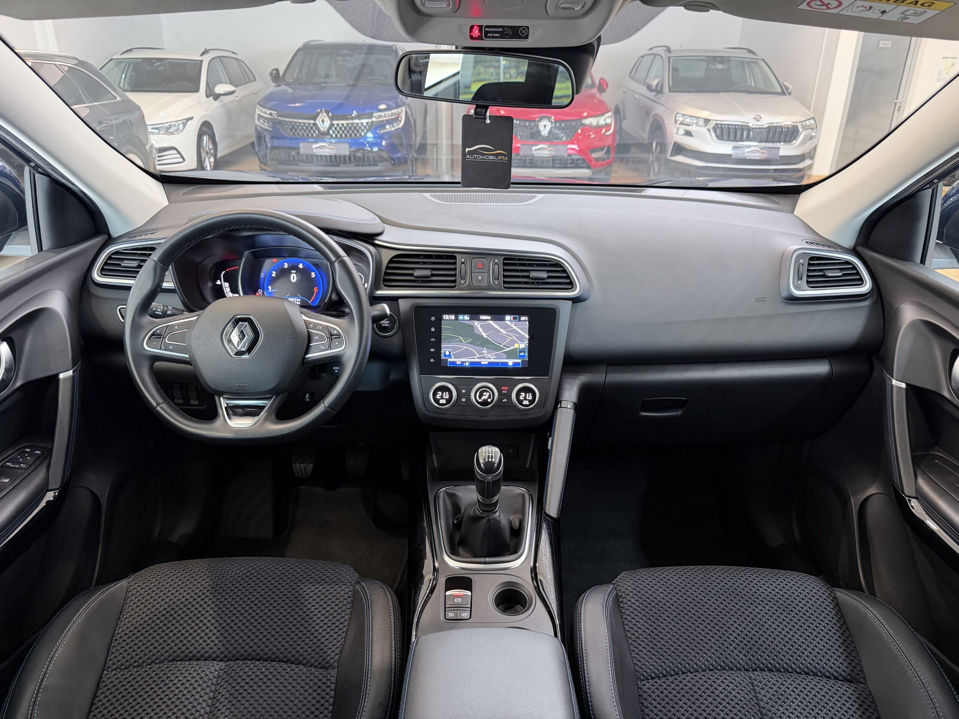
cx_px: 480
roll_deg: -1.1
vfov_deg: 56.8
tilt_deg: -23.5
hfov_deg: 71.6
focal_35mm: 24
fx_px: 665
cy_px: 360
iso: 400
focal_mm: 6.76
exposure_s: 1/50
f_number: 1.78
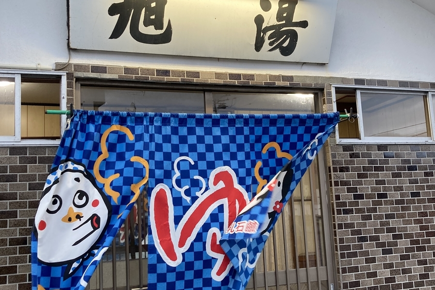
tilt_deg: +8.7
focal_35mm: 39
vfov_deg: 34.2
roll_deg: +3.1
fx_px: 471
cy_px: 154
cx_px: 218
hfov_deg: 49.6
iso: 80
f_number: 1.8
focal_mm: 3.99
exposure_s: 1/50
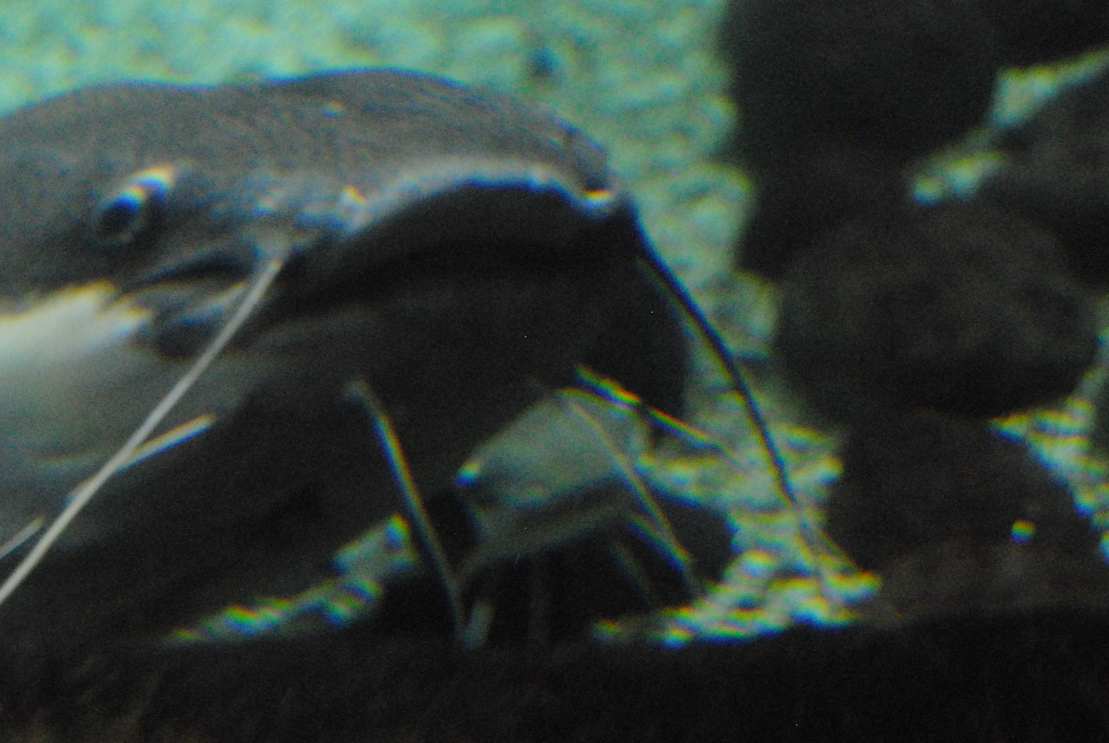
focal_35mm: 64
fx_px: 1974
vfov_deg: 21.2
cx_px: 515
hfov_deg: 31.4
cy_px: 209
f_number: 4
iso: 1600
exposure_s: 1/40
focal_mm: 24
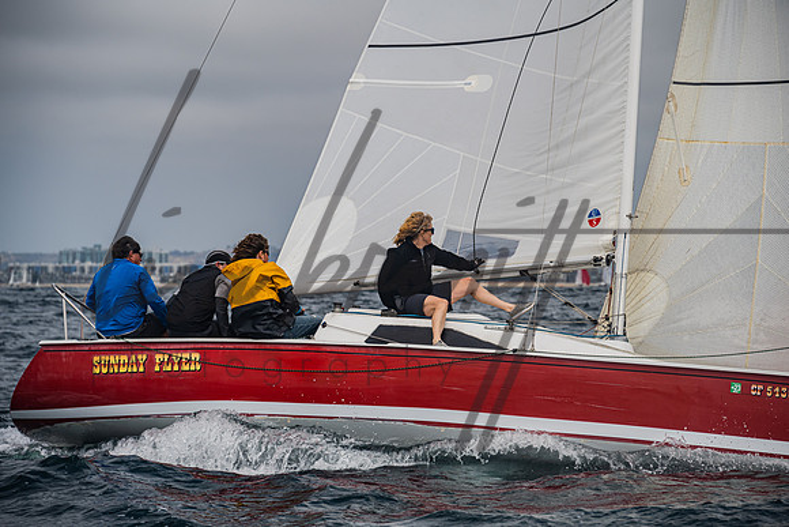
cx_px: 404
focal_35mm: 156
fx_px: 3425
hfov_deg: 13.1
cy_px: 264
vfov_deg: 8.8
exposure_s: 1/640
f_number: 6.3
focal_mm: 150
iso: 160
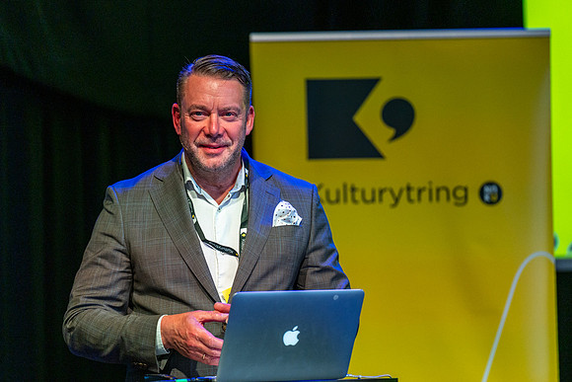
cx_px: 283
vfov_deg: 5.0
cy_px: 187
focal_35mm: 275
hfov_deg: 7.5
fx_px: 4369
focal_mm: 200
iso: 1250
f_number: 2.8
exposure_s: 1/400
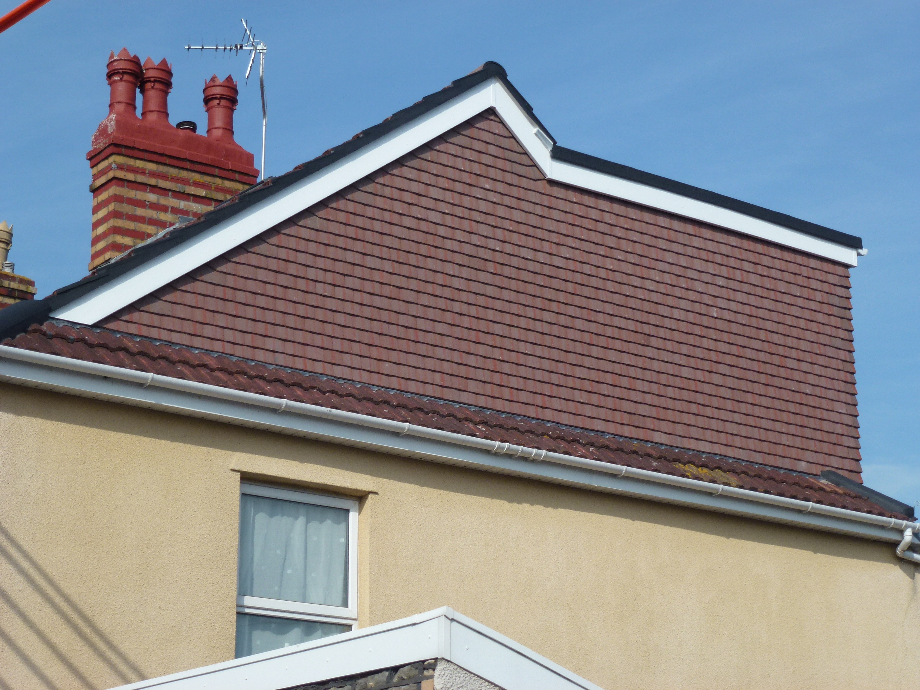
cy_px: 345
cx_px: 460
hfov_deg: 27.4
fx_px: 1887
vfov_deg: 20.7
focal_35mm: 71
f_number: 4.7
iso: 100
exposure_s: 1/800
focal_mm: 12.7
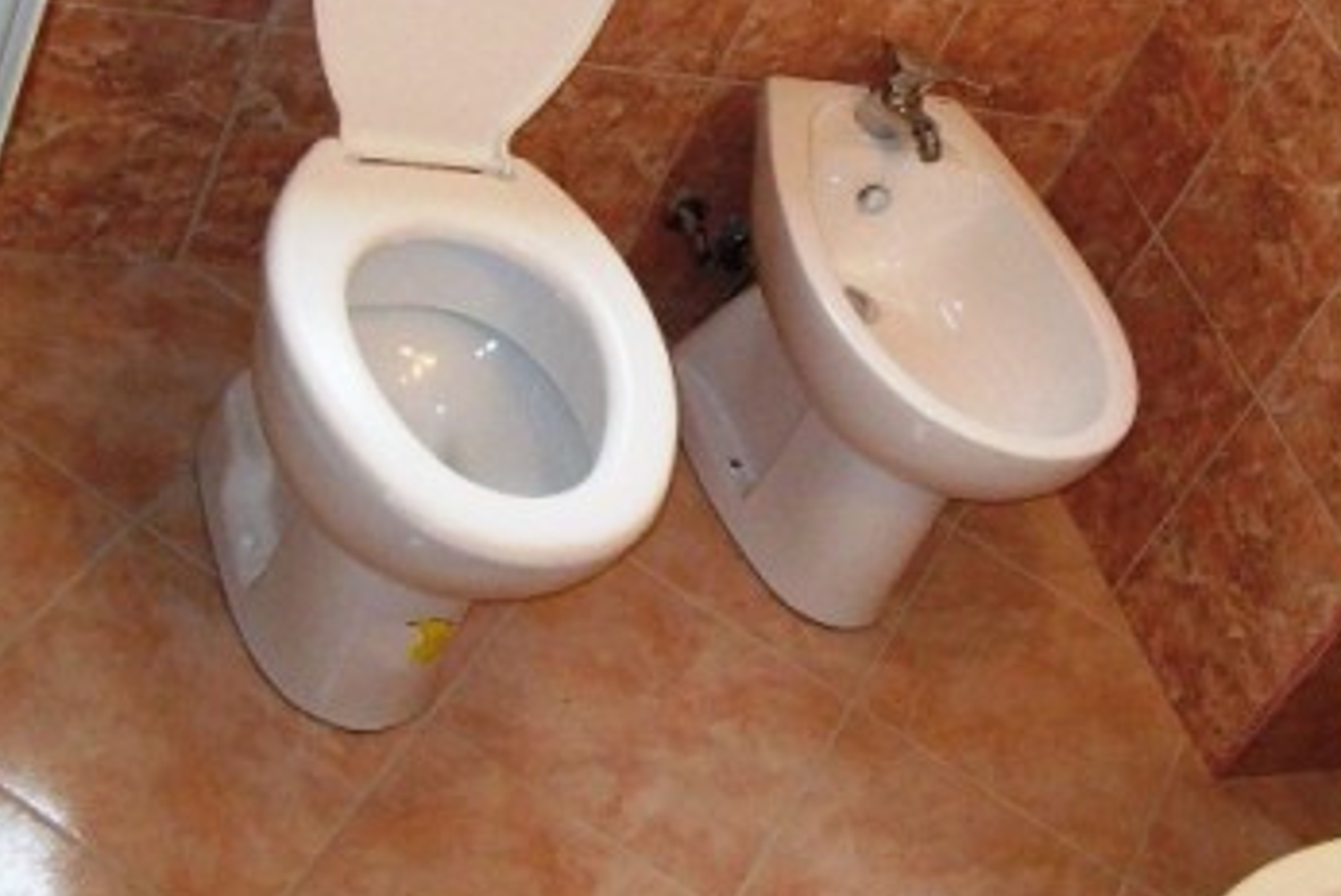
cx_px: 777
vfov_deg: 19.6
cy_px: 236
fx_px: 2572
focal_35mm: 69
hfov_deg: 29.2
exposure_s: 1/64
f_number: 2.7
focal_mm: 6
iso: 200
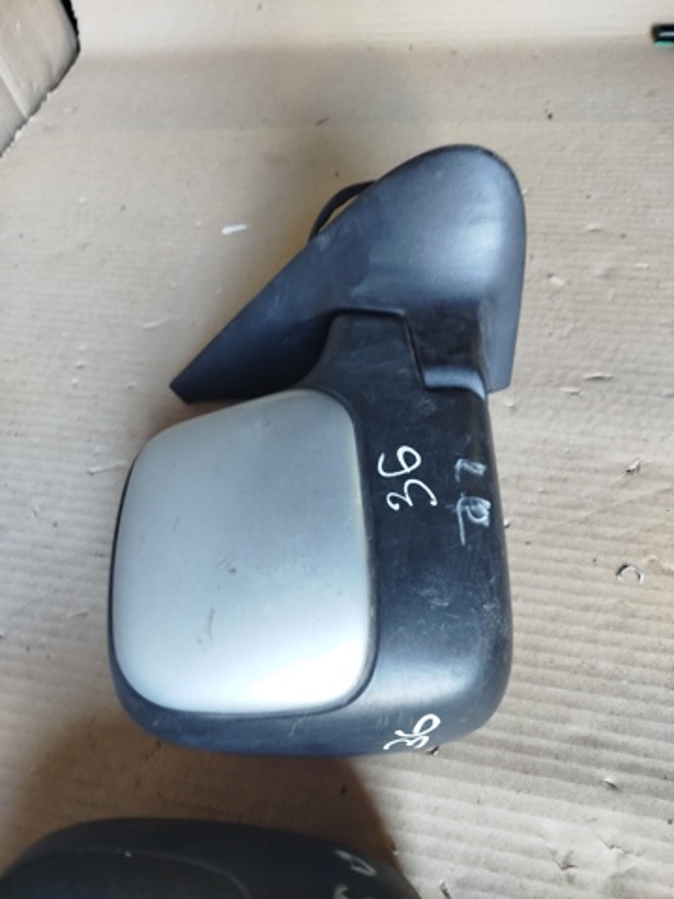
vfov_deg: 71.6
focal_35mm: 24
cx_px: 337
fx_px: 623
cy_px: 450
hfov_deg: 56.8
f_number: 1.7
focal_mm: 5.31
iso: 320
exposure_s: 1/33
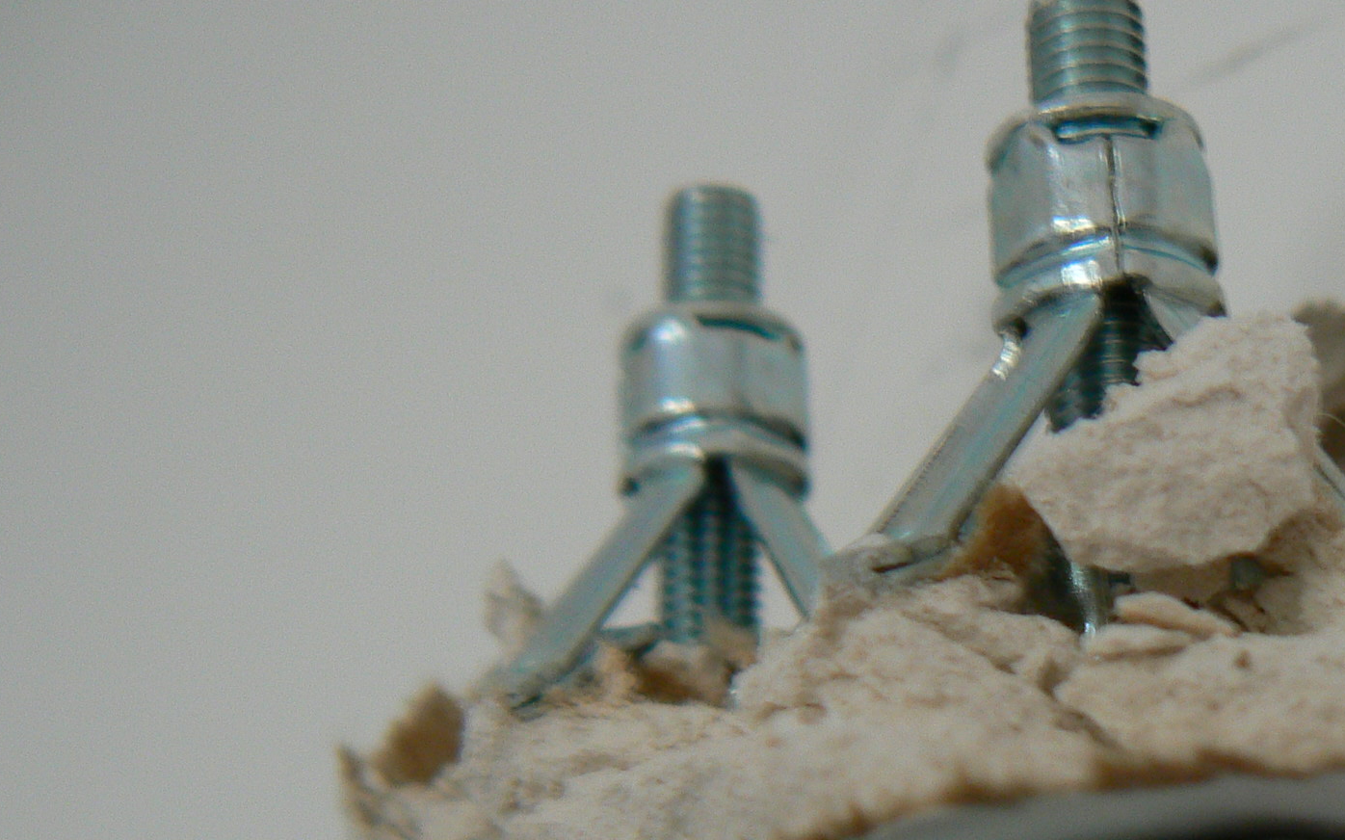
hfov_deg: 31.6
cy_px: 740
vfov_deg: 20.3
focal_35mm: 63
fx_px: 2309
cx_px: 1095
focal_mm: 6
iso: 80
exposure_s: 1/4
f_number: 2.8
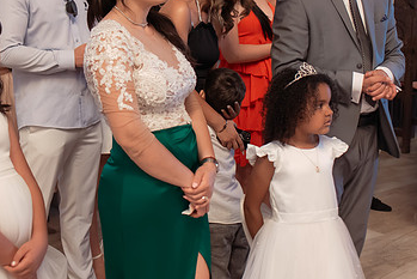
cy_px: 84
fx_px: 800
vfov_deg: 19.7
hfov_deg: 29.1
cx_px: 147
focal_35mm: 69
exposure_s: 1/250
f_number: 2.8
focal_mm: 35
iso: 1600
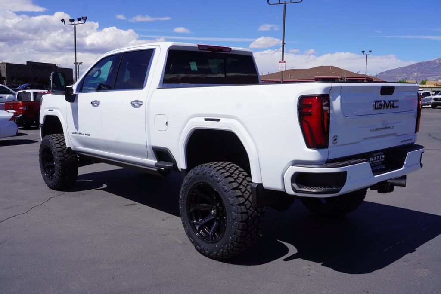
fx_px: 404
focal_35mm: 33
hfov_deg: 57.2
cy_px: 147
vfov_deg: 40.0
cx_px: 220
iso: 100
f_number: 10
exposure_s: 1/250
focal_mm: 22
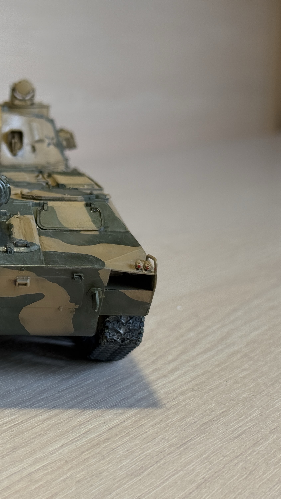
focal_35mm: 70
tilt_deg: -9.8
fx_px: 927
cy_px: 250
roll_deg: +0.2
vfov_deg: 30.2
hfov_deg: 16.7
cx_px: -26
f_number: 1.78
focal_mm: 6.76
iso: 64
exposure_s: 1/274
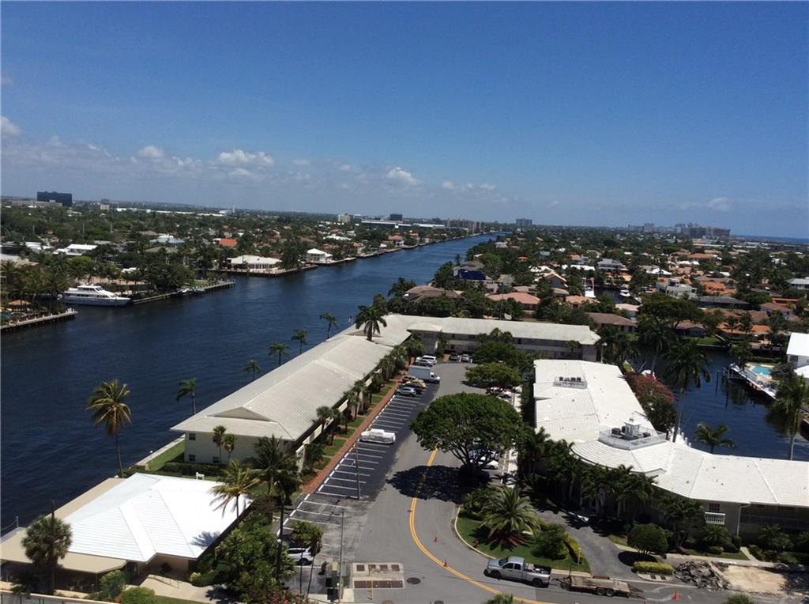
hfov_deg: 56.9
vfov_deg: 44.0
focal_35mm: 32
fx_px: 746
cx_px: 404
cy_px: 302
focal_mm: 3.3
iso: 32
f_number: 2.4
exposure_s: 1/2604
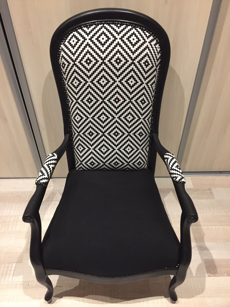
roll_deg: +1.0
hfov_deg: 48.2
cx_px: 115
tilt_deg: -44.3
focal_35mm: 29
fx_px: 257
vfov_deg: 61.7
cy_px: 154
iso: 400
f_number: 2.2
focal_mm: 4.15
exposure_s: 1/17
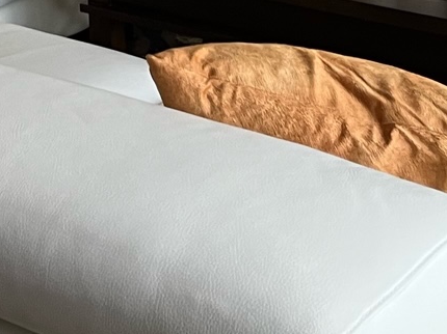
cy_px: -438
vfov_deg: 10.6
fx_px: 1575
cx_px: 111
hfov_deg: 16.1
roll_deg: +3.6
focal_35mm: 122
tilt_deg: -5.4
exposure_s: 1/60
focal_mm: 5.1
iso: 160
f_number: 1.6
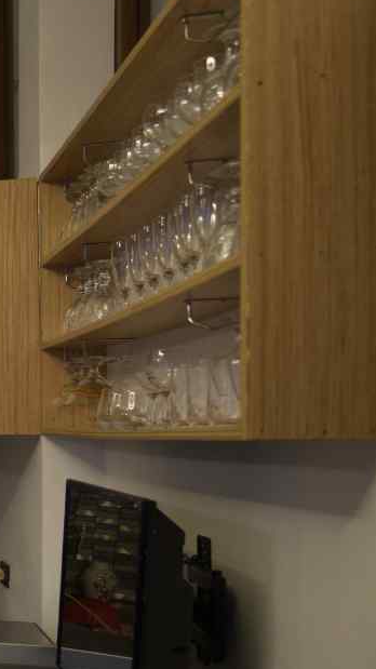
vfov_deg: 38.5
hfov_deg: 15.4
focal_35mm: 53
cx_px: -472
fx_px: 946
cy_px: 445
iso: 640
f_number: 2
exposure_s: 1/100
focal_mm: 13
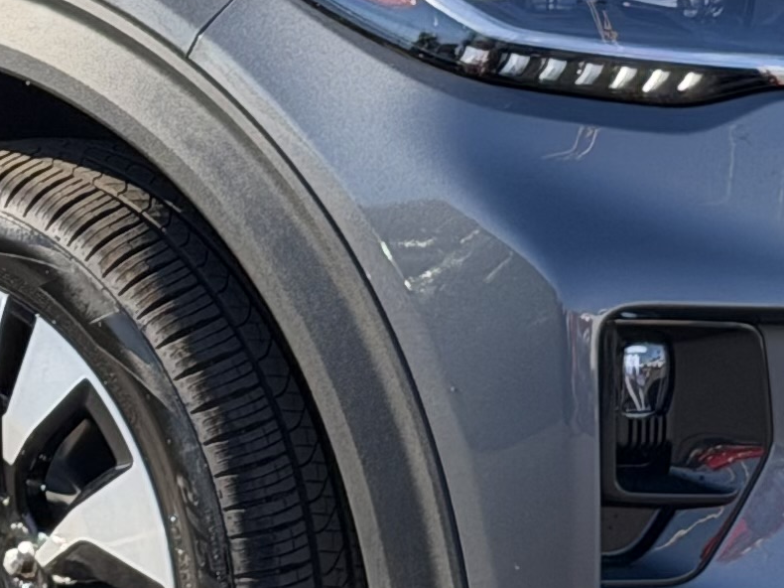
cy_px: -90
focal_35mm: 245
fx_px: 5547
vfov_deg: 6.0
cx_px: -89
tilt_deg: -7.9
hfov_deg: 8.0
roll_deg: -3.1
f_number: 1.78
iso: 100
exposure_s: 1/828
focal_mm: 6.76
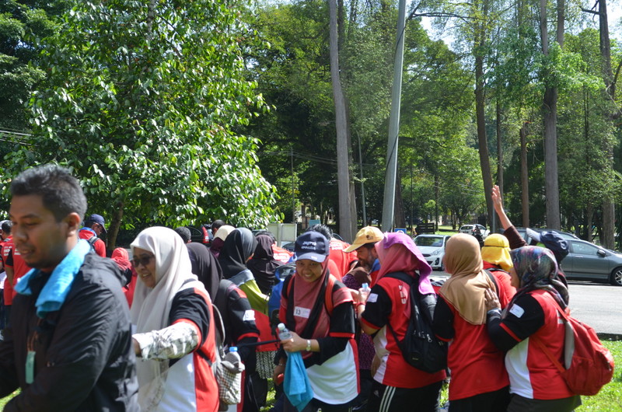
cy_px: 206
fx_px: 724
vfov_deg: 31.8
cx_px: 311
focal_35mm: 42
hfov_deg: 46.5
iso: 250
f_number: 5
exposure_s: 1/400
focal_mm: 28
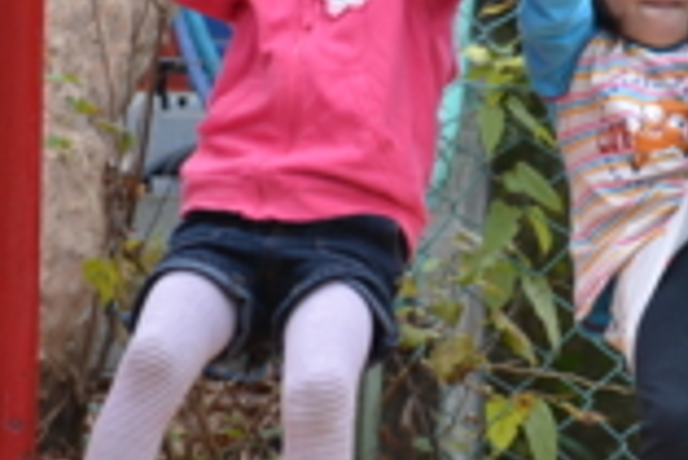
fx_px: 13906
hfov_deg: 2.8
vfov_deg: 1.9
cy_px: -90
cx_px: 784
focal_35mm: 727
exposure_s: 1/500
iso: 1000
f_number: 5.6
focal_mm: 190
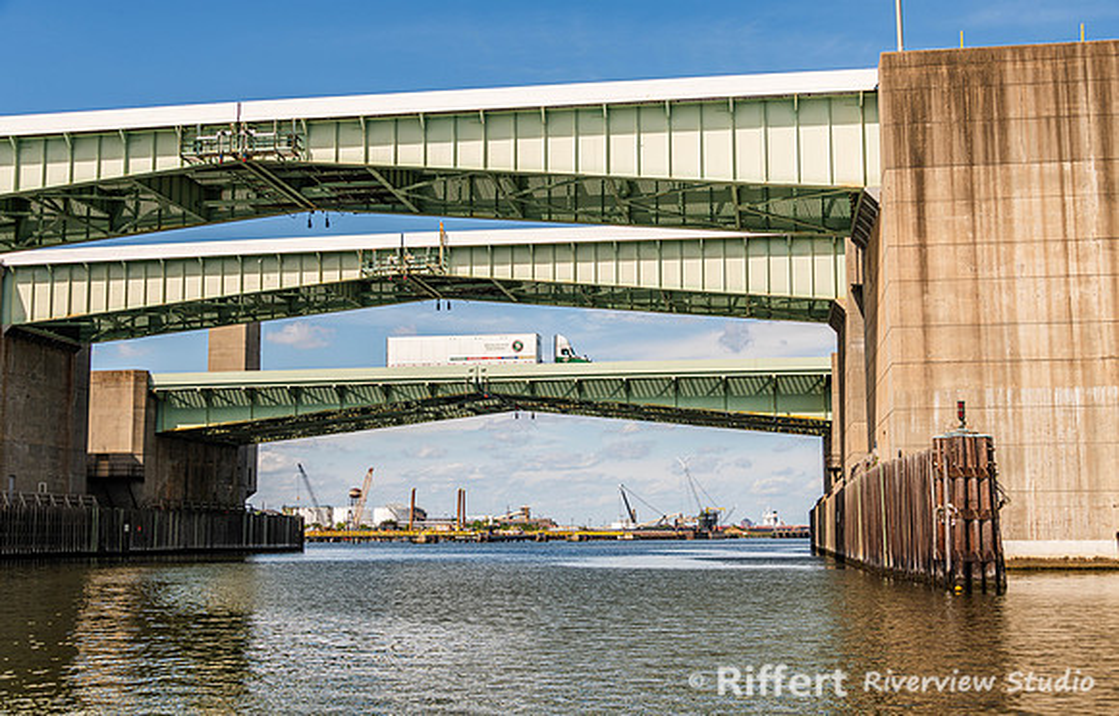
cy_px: 369
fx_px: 1315
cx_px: 559
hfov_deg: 46.1
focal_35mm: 43
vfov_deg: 30.4
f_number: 8
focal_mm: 42
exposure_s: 1/250
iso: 64
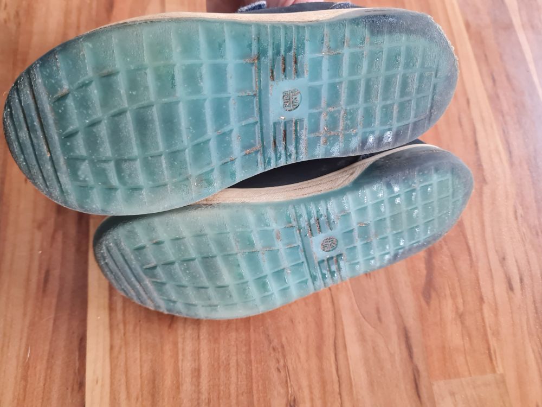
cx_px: 271
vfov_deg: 53.1
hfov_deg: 67.3
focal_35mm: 26
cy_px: 204
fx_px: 407
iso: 400
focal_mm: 5.4
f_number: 1.8
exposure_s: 1/50
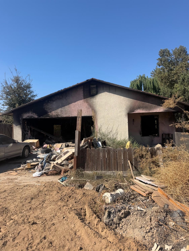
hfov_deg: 56.8
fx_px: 175
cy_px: 126
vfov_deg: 71.6
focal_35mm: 24
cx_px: 94
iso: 80
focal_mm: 6.76
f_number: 1.78
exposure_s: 1/3425
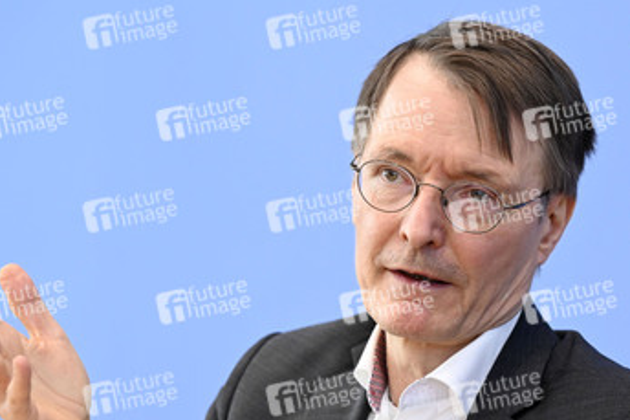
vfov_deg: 5.2
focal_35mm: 262
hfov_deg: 7.9
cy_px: 257
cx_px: 338
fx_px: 4583
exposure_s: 1/800
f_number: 4.5
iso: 3200
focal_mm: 200
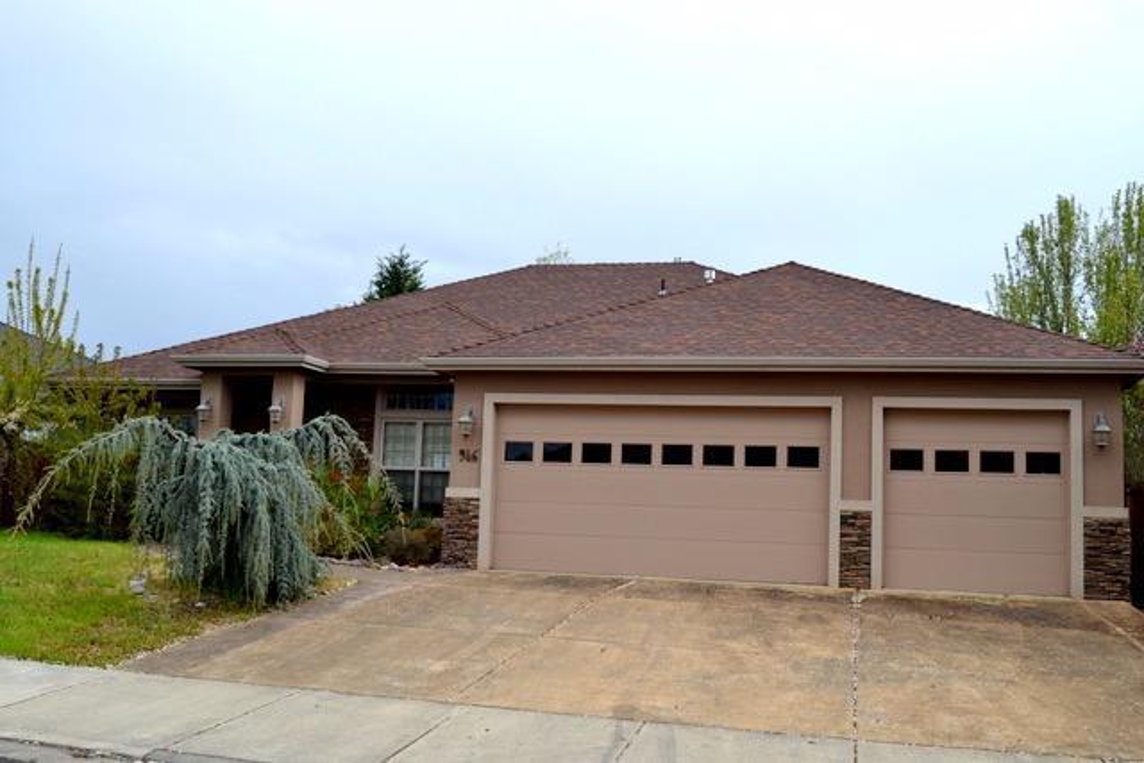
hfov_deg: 55.1
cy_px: 382
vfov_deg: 38.4
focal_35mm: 34
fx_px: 1097
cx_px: 572
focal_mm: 23
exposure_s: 1/200
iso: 100
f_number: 7.1
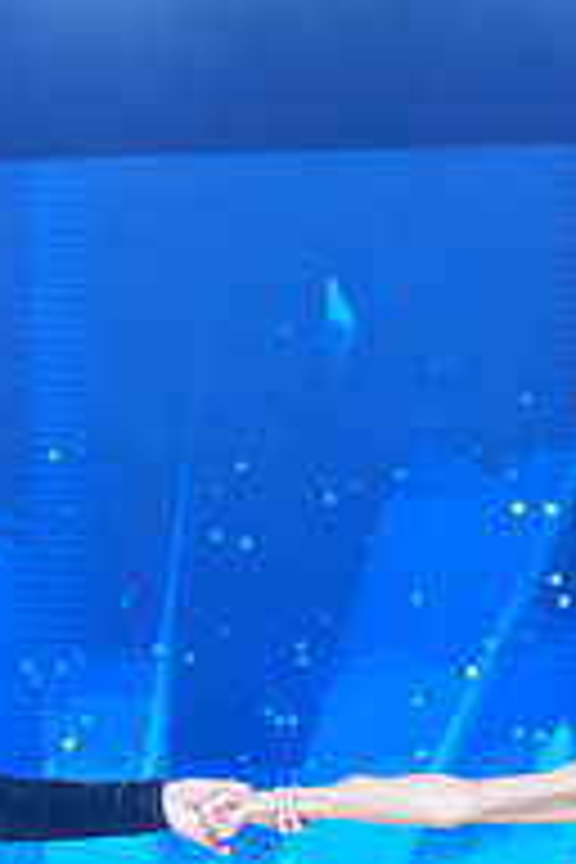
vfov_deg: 9.5
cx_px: 272
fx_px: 5088
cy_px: 1120
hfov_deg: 6.5
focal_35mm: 212
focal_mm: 70
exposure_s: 1/640
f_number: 2.8
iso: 1250
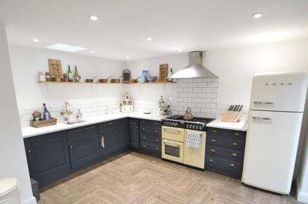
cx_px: 149
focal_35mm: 19
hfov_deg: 86.9
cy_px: 123
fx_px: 162
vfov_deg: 63.8
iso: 360
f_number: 3.5
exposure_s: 1/15
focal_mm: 10
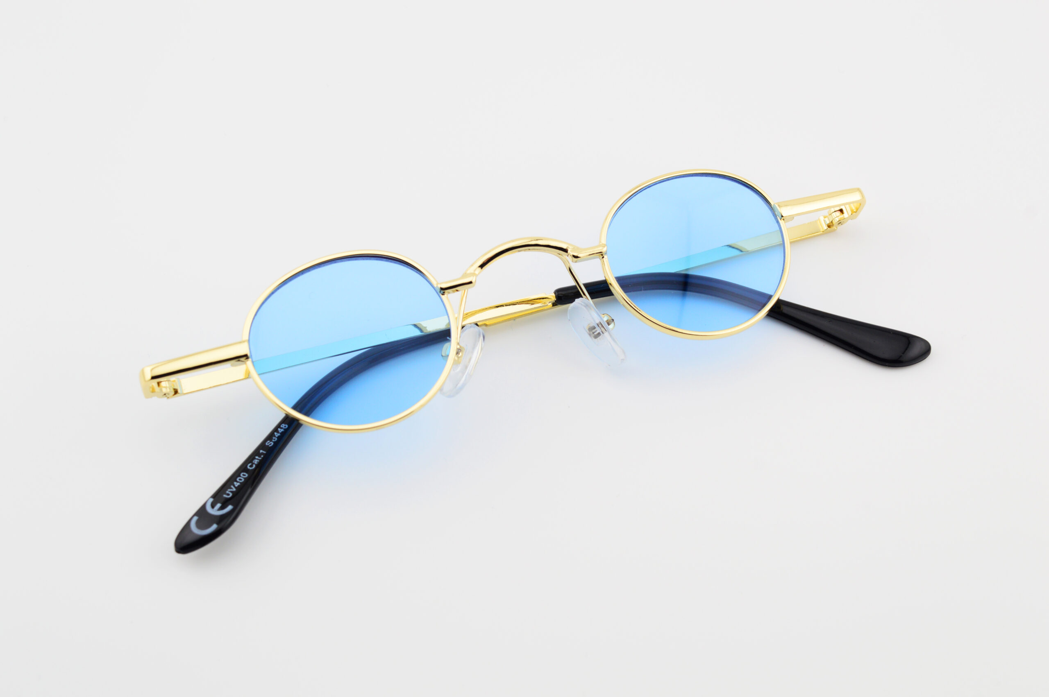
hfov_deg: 35.1
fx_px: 1659
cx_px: 524
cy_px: 348
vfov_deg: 23.7
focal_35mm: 57
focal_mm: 38
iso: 200
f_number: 11
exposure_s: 1/125
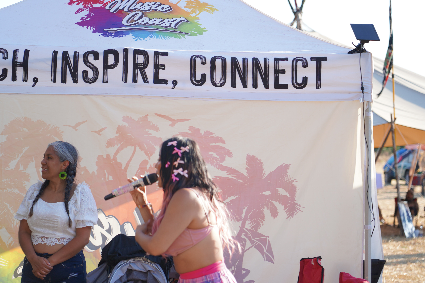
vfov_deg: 13.0
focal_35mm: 105
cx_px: 212
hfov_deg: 19.5
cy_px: 142
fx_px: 1239
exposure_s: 1/200
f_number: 4
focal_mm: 105
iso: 100
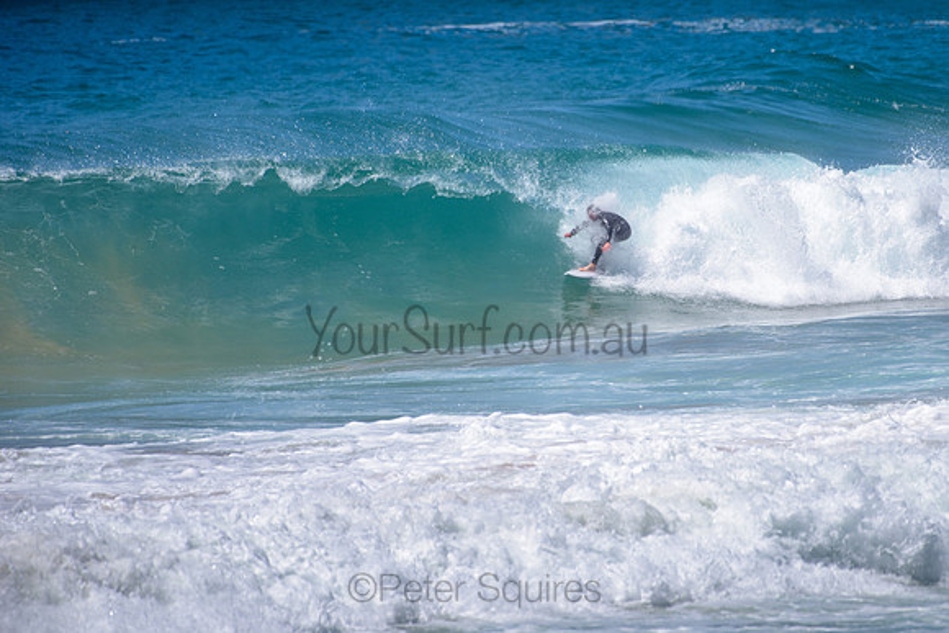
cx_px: 582
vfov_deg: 2.2
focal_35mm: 613
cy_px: 245
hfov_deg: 3.4
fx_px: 16158
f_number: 5.6
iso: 90
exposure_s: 1/2000
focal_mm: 500
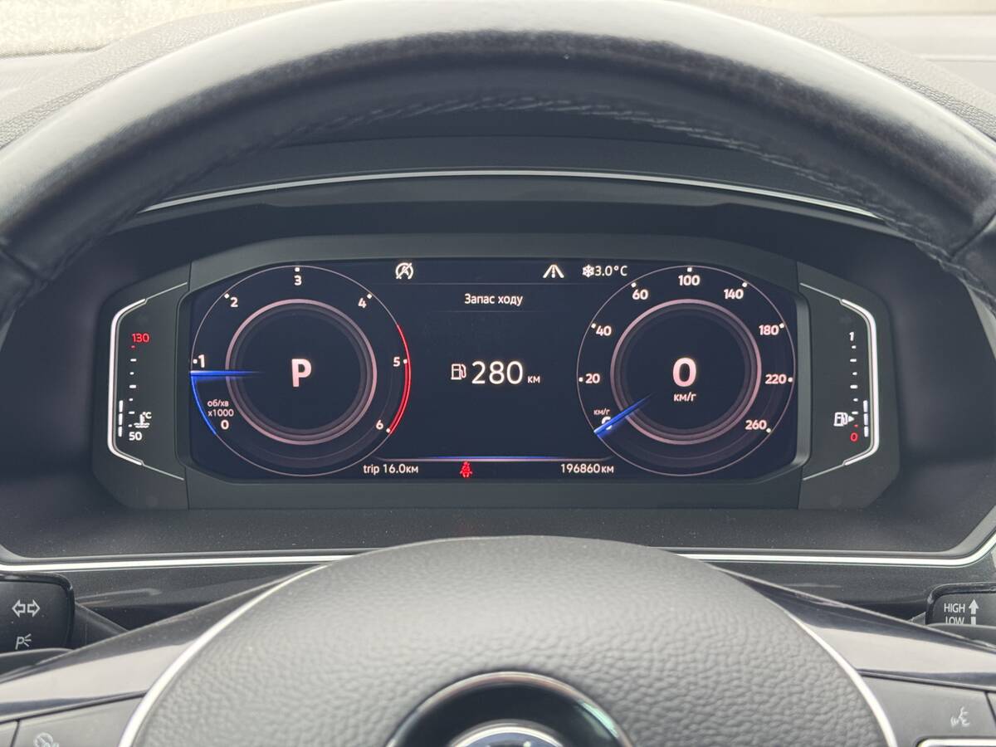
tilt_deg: -24.5
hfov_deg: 39.7
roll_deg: -0.5
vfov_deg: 30.3
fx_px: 1381
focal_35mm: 48
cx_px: 498
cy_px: 374
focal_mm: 6.76
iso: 200
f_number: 1.78
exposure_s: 1/60
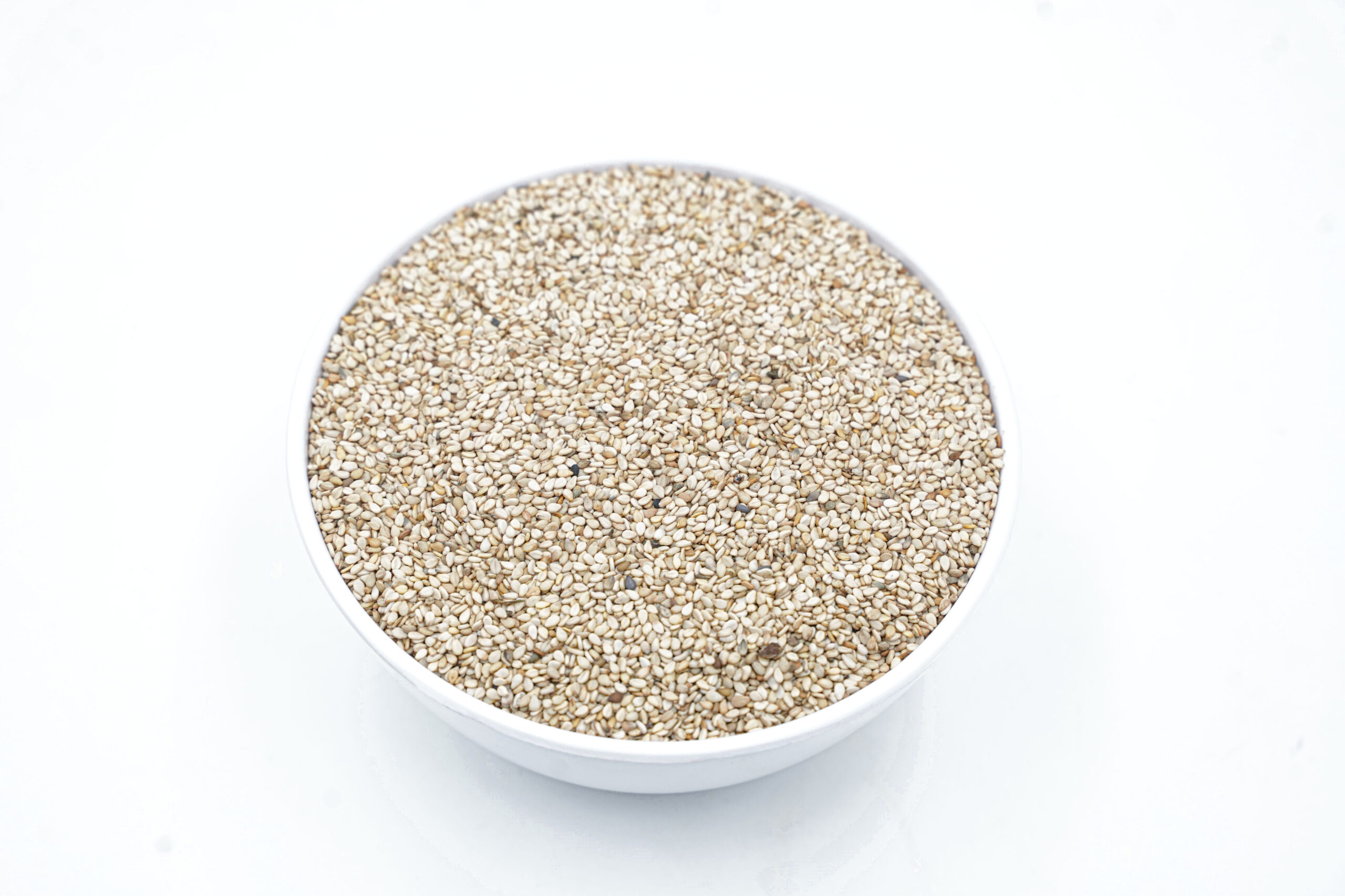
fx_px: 2541
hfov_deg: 29.7
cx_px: 672
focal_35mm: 68
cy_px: 448
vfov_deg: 20.0
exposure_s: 1/100
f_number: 6.3
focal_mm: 68
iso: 500
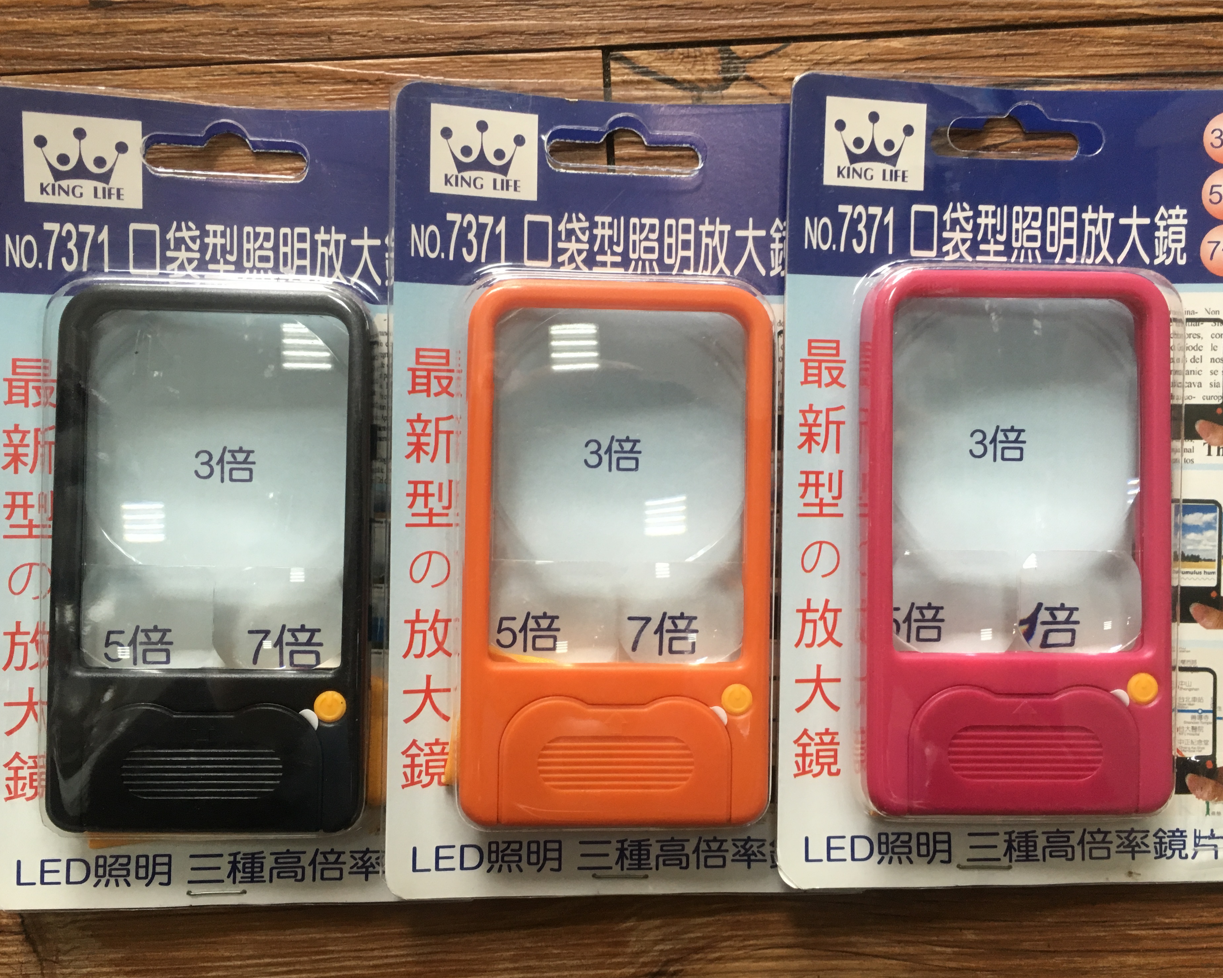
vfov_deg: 47.1
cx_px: 631
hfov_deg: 57.2
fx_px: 1122
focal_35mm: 31
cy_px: 486
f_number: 2.2
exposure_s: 1/30
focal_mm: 4.15
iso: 40
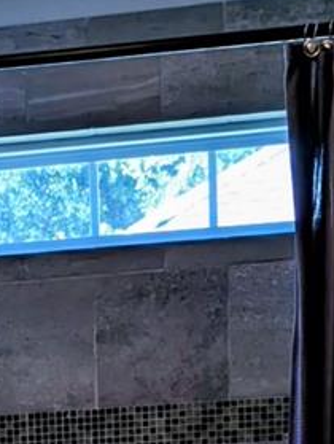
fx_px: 1694
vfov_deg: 13.5
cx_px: -184
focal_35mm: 132
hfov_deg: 10.8
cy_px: 775
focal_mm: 6.9
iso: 58
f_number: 1.68
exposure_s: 1/60
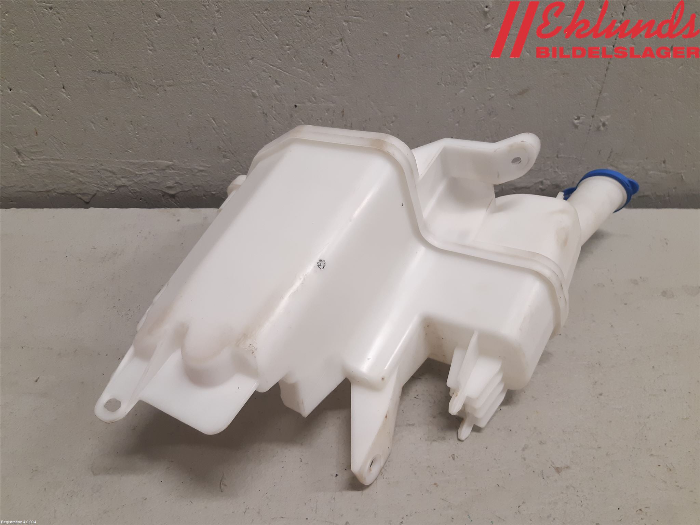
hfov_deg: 67.3
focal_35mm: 26
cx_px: 350
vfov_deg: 53.1
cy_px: 262
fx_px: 526
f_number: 1.7
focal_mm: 3.93
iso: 100
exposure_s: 1/50
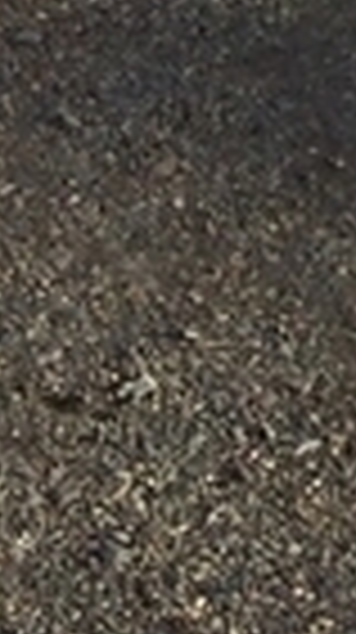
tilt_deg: -3.2
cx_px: 1528
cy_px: -1358
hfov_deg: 4.7
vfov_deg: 7.9
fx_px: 3871
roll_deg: -1.5
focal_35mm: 230
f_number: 2.2
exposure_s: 1/1001
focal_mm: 4.15
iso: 32
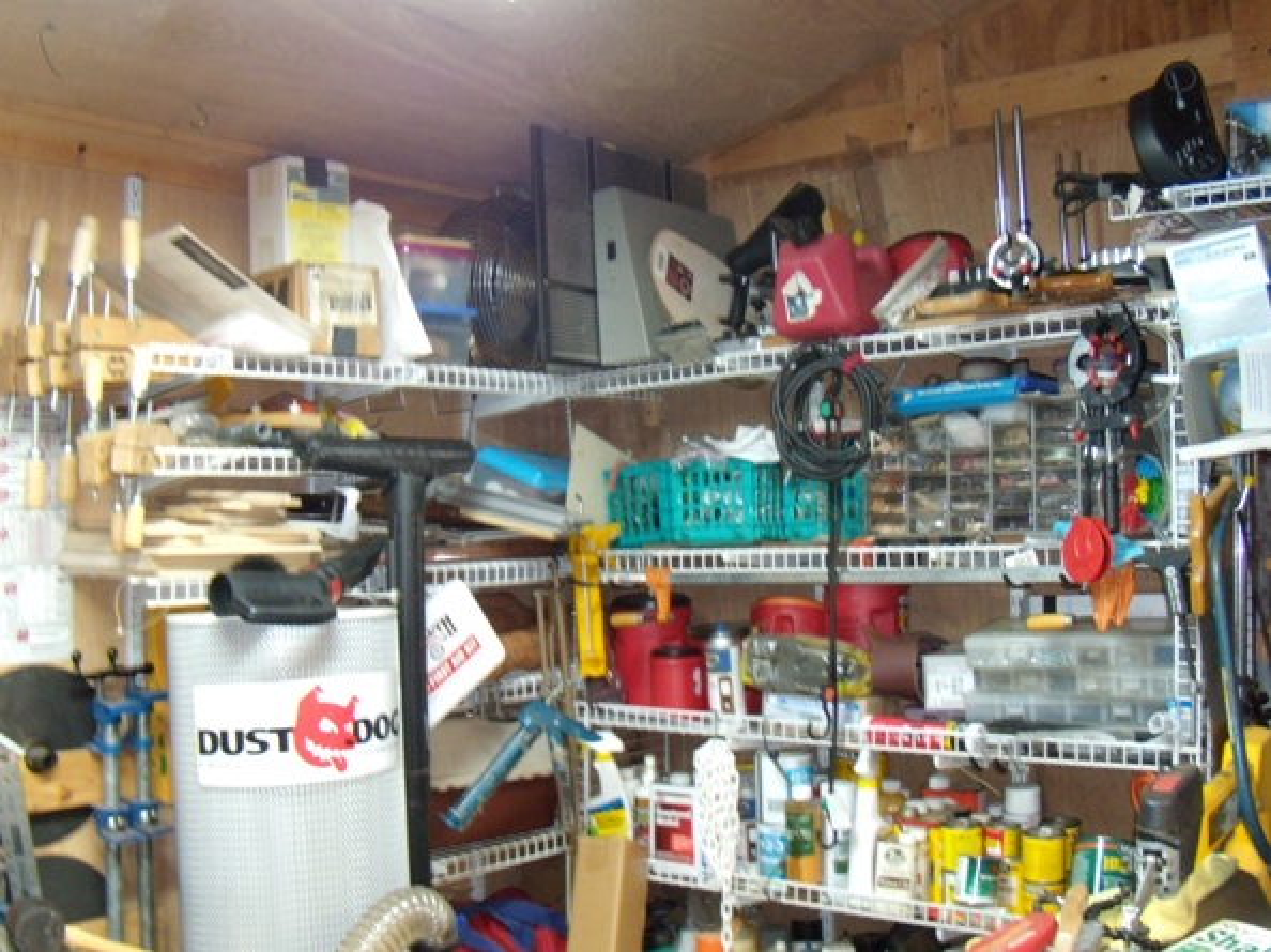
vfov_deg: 39.6
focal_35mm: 36
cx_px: 636
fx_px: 1321
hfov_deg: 51.4
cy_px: 476
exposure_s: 1/10
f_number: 3.6
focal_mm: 6.4
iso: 400
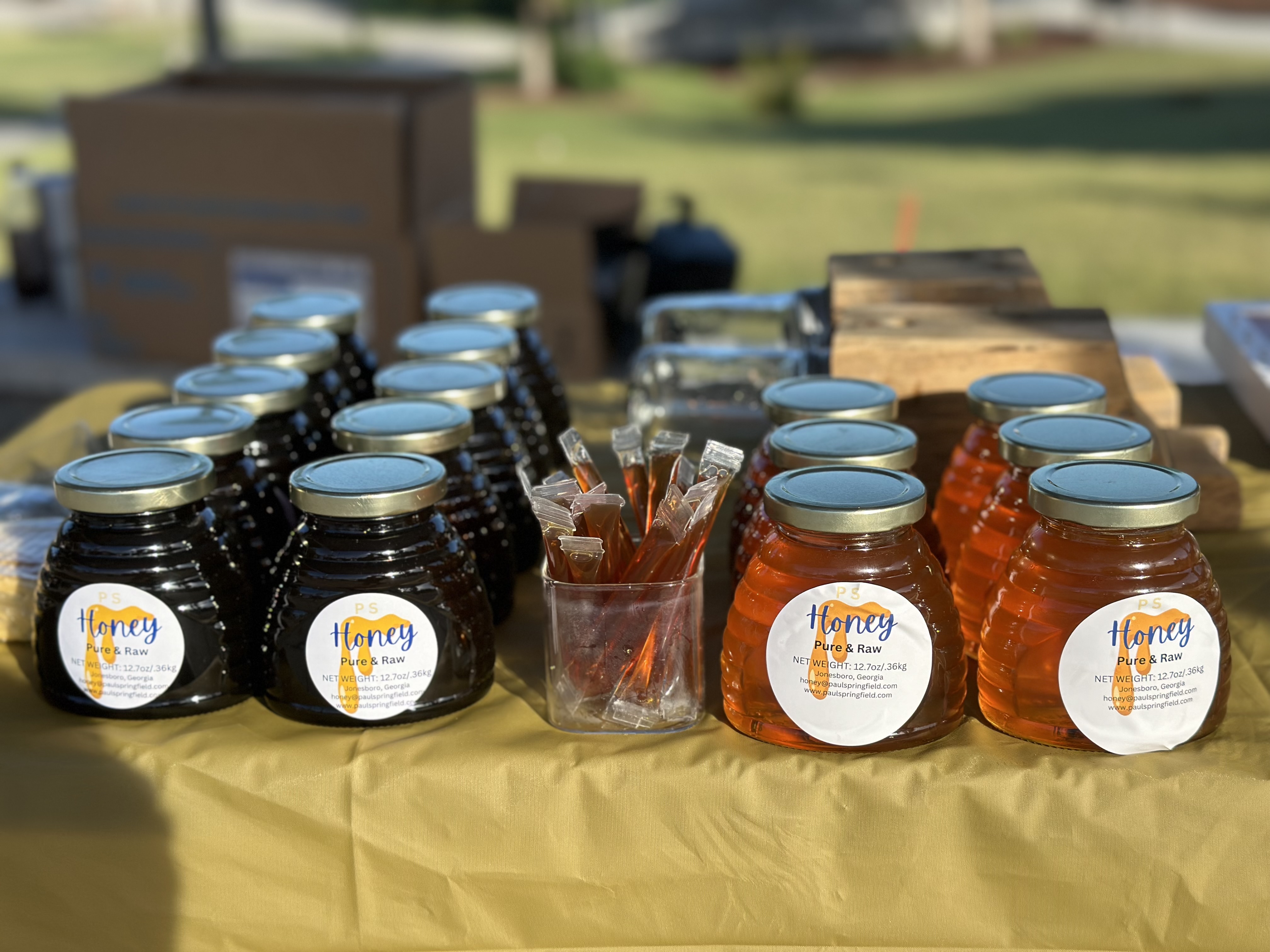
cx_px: 635
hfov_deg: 39.7
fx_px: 1761
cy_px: 476
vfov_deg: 30.3
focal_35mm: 48
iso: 100
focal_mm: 6.86
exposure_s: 1/2203
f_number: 1.78
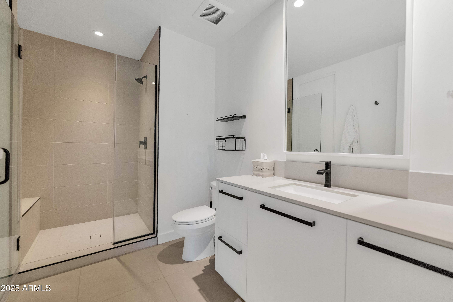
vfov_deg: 81.2
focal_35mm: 14
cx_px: 226
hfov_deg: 104.3
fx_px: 176
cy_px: 151
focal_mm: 14
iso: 1000
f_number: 4
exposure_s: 1/160
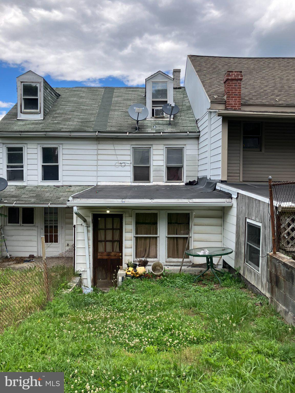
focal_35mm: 28
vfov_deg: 63.4
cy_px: 196
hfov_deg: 49.7
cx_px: 148
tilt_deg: -1.3
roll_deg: -0.5
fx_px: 318
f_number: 1.8
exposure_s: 1/783
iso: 32
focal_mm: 3.99
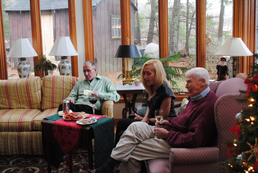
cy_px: 86
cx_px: 129
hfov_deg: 46.3
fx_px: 301
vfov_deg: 32.0
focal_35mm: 42
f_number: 4.5
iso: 800
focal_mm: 28
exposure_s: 1/50
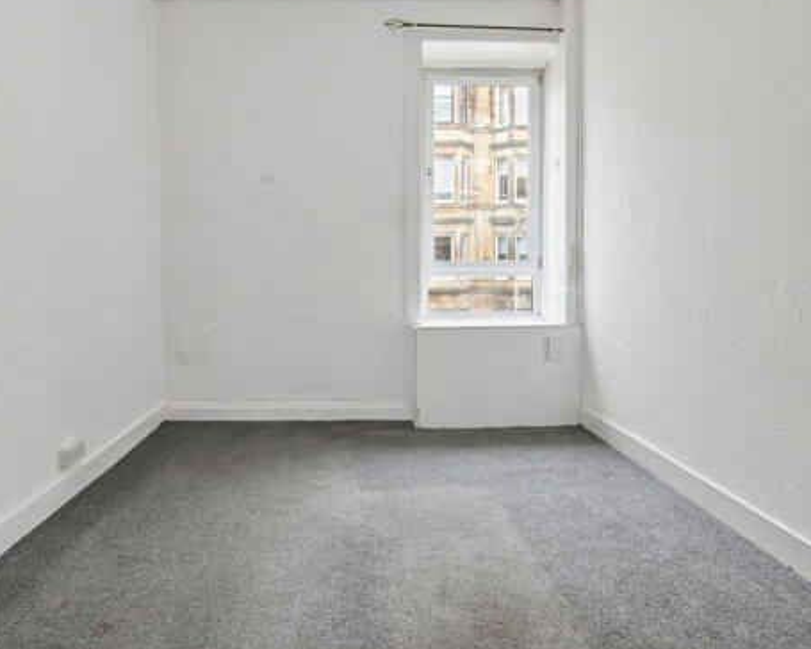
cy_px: 284
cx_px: 395
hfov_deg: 80.4
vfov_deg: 67.8
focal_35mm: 20
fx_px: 480
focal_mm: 8
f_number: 4.5
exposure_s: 1/400
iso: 1250
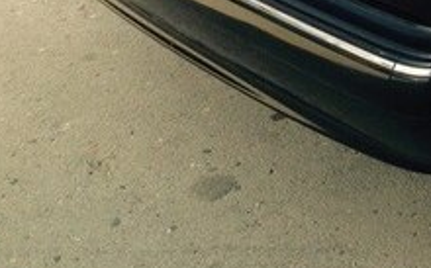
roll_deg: -3.9
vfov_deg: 11.6
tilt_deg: -14.9
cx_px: 621
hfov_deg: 18.0
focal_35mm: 105
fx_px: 1232
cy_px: -189
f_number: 2.4
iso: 50
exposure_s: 1/396
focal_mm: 4.12
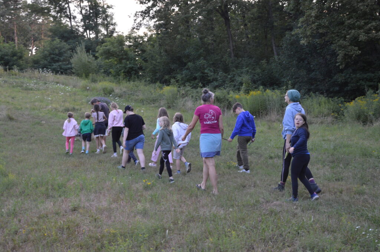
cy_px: 126
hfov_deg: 38.9
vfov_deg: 26.4
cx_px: 190
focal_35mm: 51
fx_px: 538
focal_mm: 34
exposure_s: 1/100
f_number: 5
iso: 400
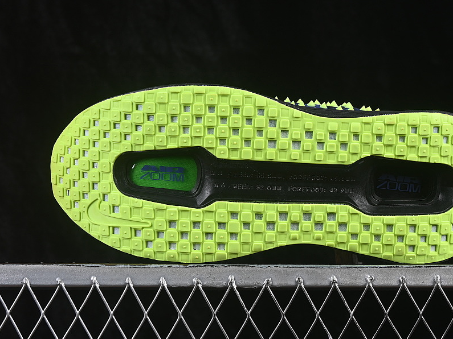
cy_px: 136
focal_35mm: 98
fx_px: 1282
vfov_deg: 15.1
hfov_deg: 20.0
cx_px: 275
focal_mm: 50
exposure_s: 1/80
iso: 160
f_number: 8
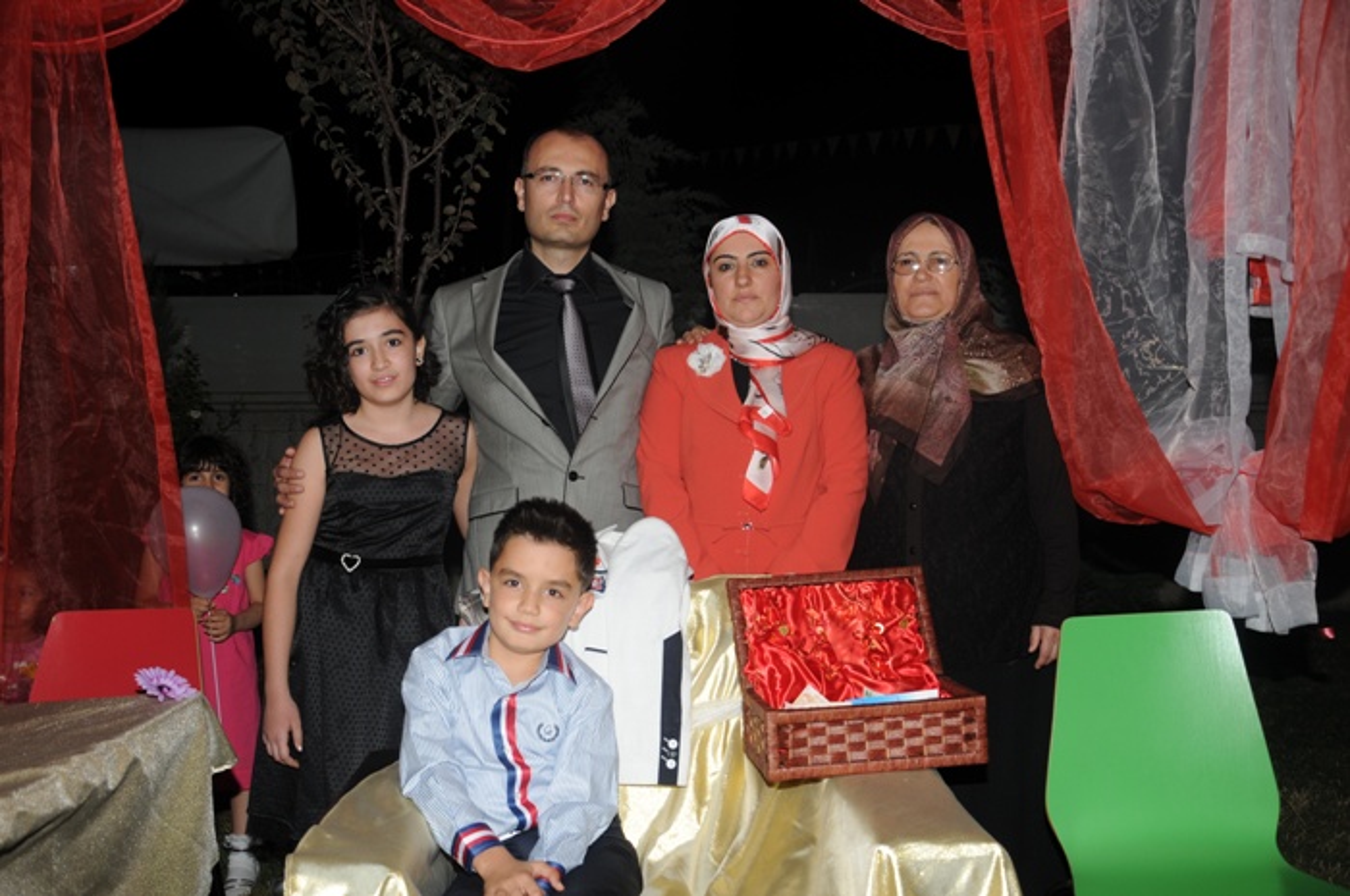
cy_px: 448
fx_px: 1348
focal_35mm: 36
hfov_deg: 53.2
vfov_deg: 36.8
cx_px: 675
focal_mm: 24
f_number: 5
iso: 200
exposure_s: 1/60
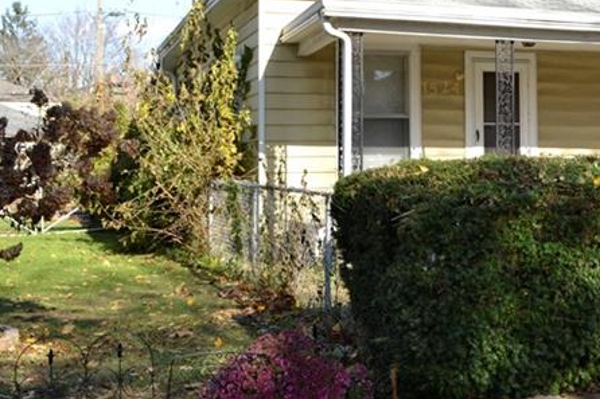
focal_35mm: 62
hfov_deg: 31.2
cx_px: 517
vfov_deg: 21.7
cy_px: 107
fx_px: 1033
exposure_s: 1/200
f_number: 6.3
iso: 100
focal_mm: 18
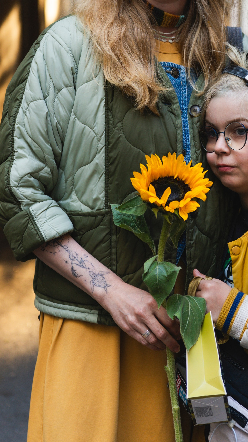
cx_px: 144
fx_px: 947
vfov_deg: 26.0
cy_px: 134
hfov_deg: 14.9
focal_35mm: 81
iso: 320
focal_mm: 43.8
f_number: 2.8
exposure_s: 1/125
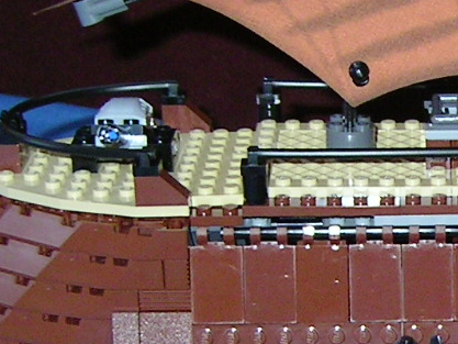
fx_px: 1826
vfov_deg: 10.7
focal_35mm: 138
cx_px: 546
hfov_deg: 13.9
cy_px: 340
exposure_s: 1/30
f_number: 2.8
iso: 100
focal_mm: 5.6
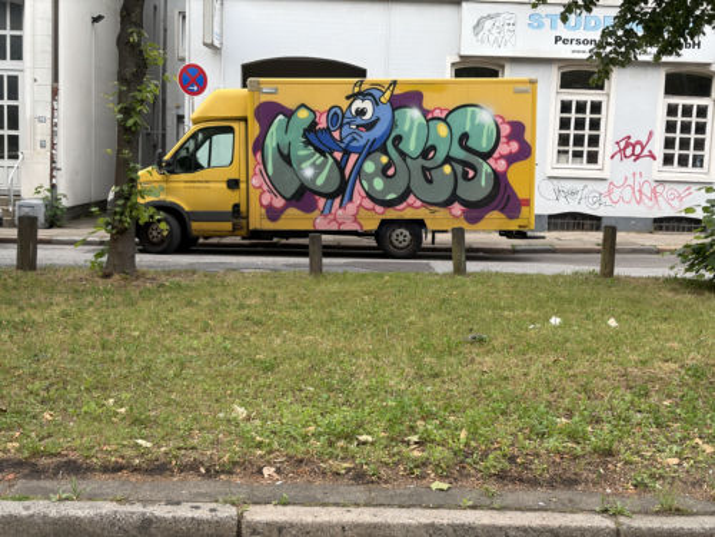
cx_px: 358
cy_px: 268
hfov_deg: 36.8
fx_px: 1074
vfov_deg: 28.0
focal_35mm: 52
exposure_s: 1/121
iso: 32
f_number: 1.6
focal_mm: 5.96
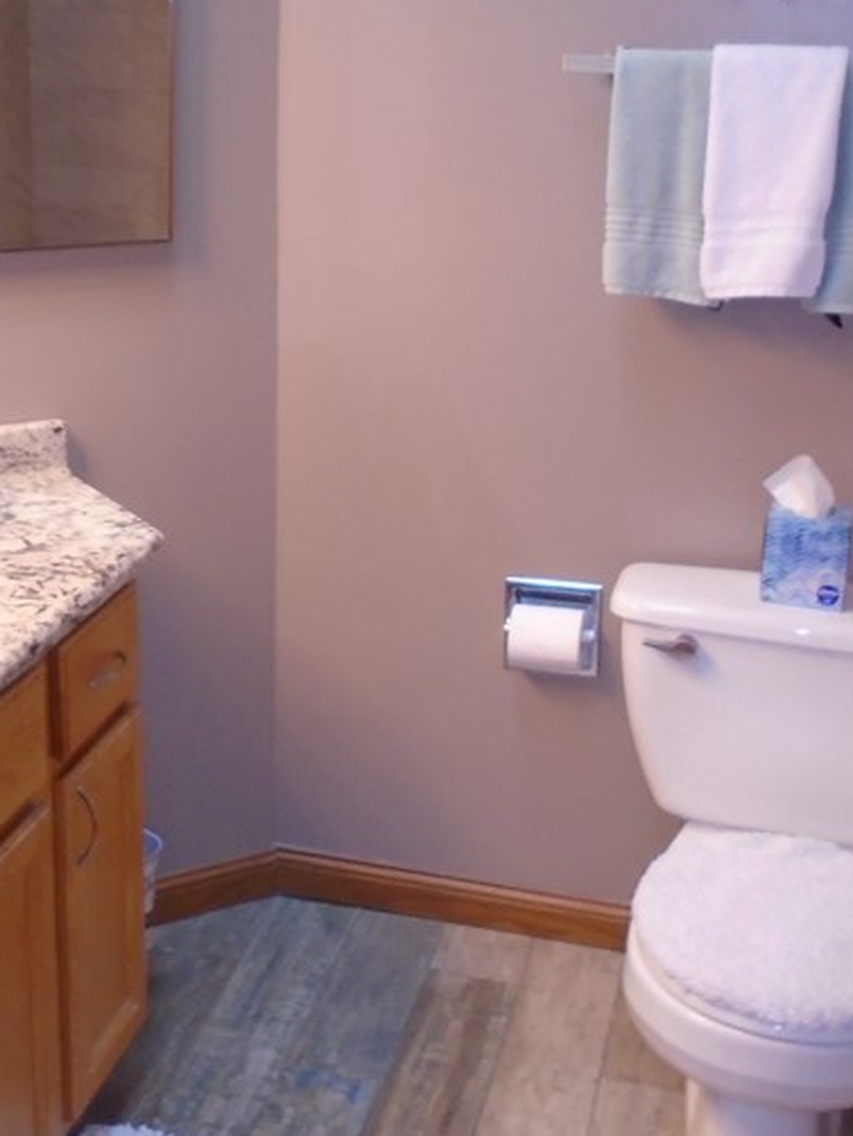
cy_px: 389
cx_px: 267
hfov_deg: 27.3
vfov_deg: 35.8
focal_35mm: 53
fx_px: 1740
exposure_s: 1/30
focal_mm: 4.6
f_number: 3.2
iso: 250
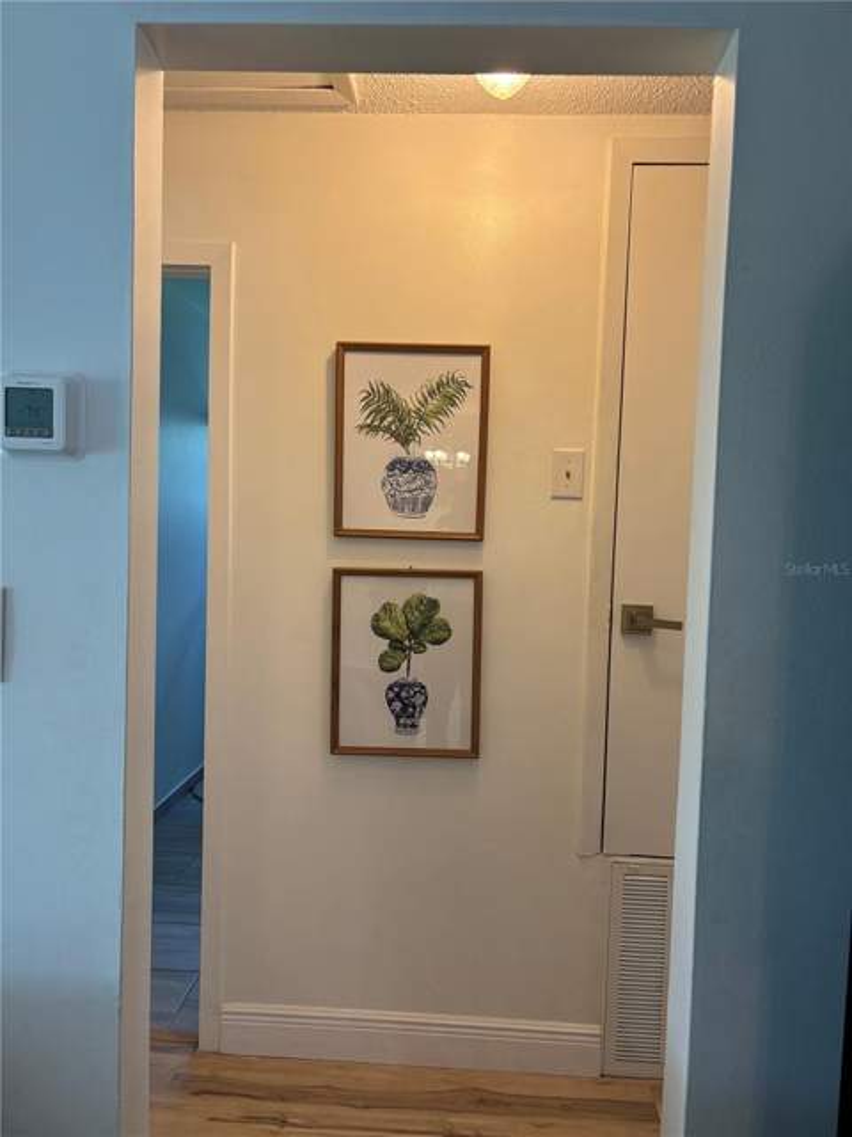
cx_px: 426
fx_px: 853
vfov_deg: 67.3
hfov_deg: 53.1
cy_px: 568
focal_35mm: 26
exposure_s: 1/60
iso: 80
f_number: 1.6
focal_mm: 5.96
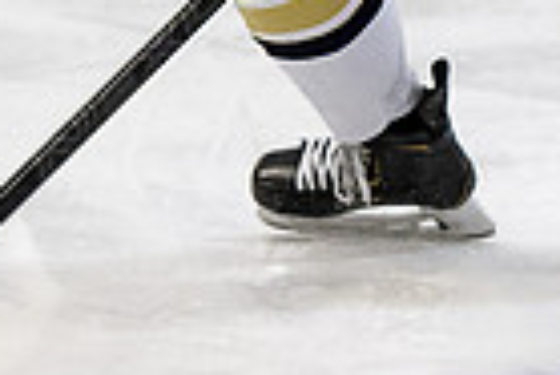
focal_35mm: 1177
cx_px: 470
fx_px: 18328
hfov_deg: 1.8
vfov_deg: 1.2
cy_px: -555
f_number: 3.2
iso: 2000
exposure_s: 1/800
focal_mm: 130
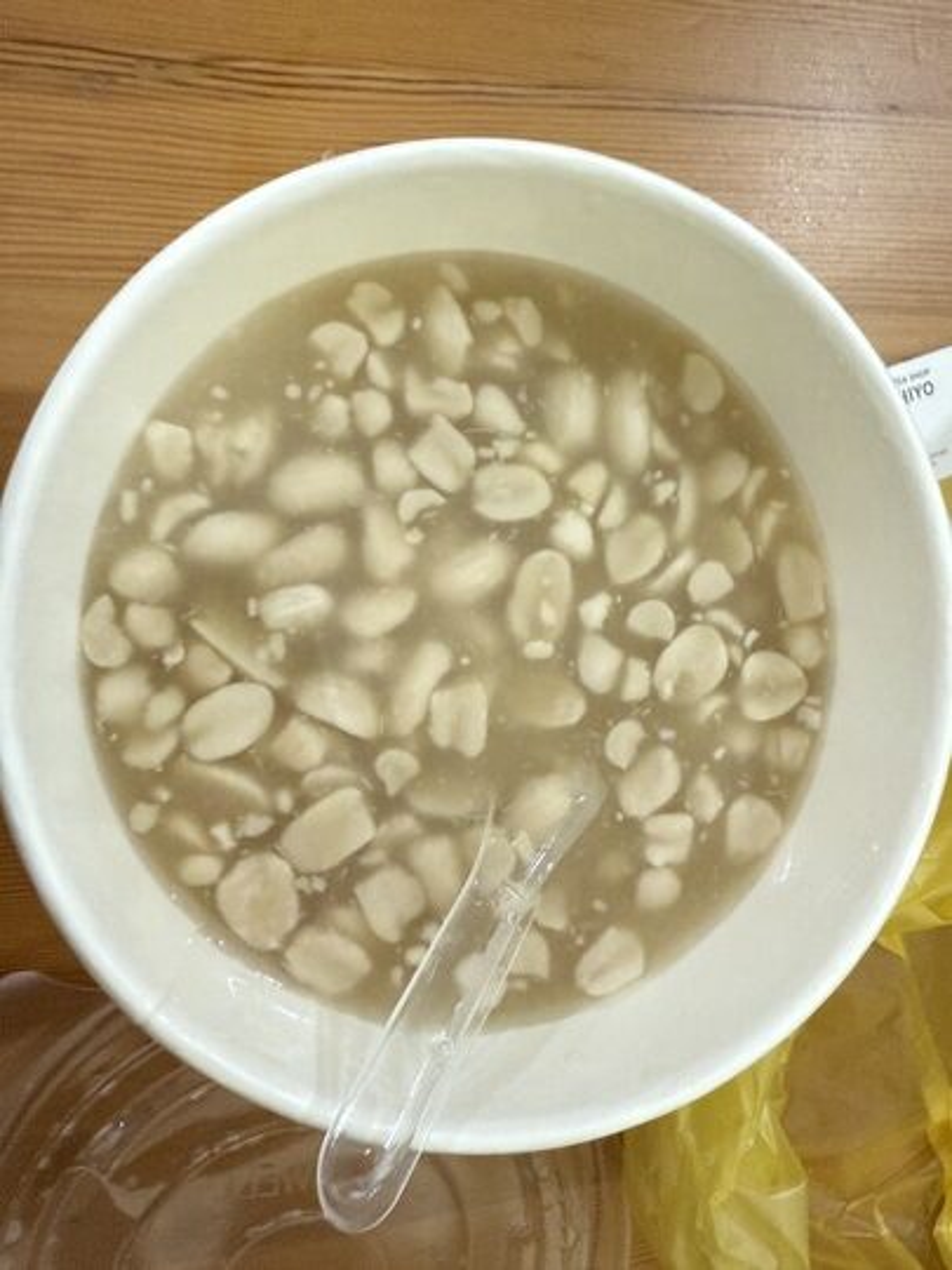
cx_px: 476
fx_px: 880
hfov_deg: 56.8
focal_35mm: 24
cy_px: 635
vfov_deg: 71.6
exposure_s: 1/60
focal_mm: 2.22
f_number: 2.2
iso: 800
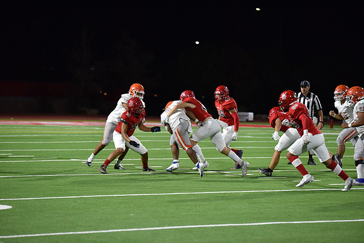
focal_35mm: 165
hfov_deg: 12.4
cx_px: 182
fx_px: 1669
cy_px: 122
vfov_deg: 8.3
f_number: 2.8
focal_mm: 165
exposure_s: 1/500
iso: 2800
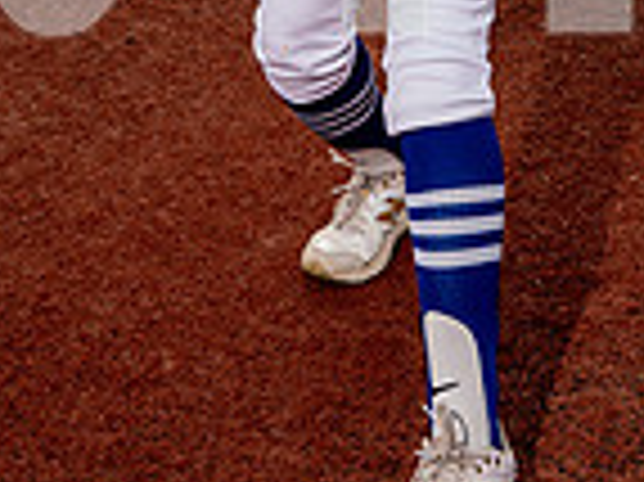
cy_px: -419
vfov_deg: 12.6
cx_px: 504
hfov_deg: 18.4
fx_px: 1970
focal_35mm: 106
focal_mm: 35
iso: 80
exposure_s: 1/200
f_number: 8
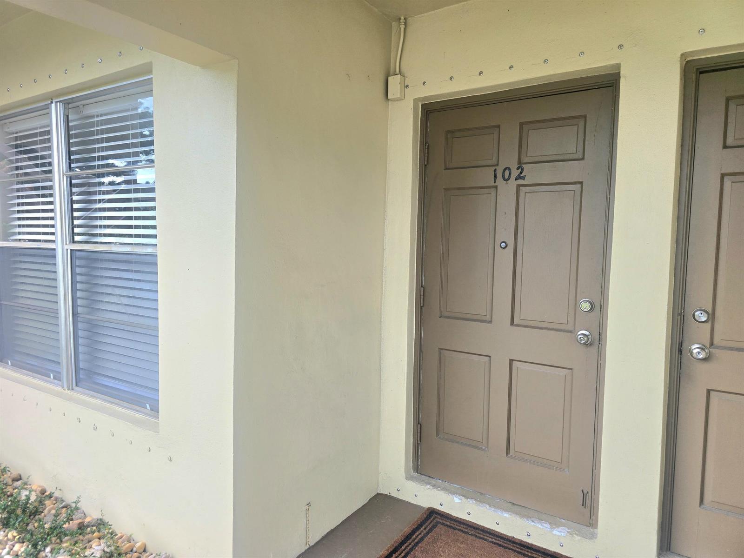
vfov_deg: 58.9
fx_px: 494
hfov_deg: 73.9
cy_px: 279
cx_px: 372
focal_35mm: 23
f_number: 1.7
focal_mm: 6.3
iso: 32
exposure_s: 1/182
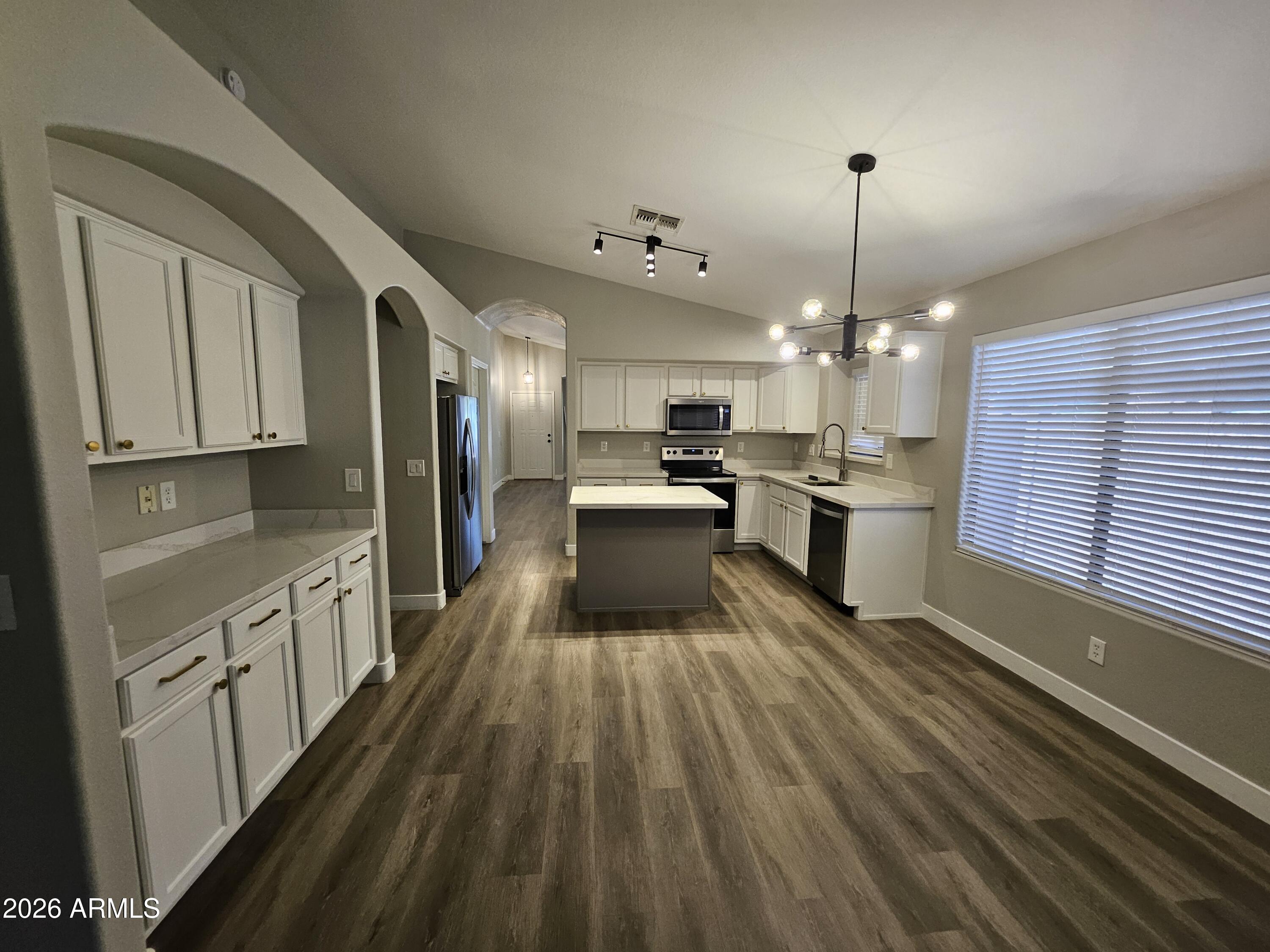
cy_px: 476
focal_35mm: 13
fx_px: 477
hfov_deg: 106.2
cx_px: 635
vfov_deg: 89.9
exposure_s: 1/60
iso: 160
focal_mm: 1.7
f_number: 2.2
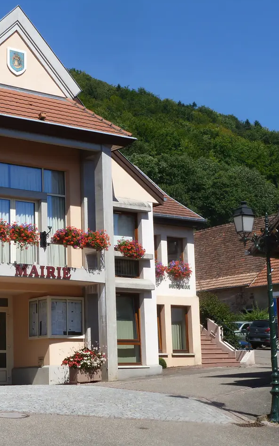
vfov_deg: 29.4
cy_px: 221
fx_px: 851
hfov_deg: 18.6
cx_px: 91
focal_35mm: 70
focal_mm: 8.7
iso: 100
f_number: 5
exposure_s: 1/400
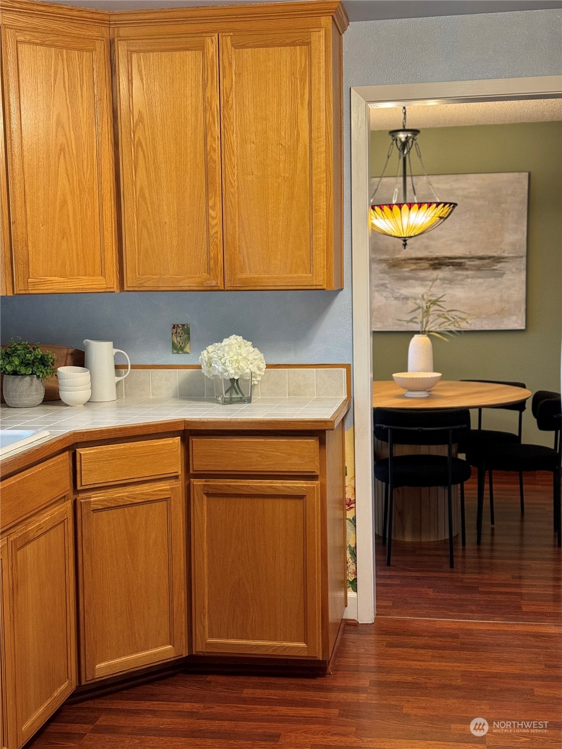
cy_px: 374
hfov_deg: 30.3
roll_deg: +1.2
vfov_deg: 39.7
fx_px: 1039
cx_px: 281
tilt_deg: -5.6
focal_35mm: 48
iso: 200
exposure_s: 1/60
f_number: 1.78
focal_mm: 6.76
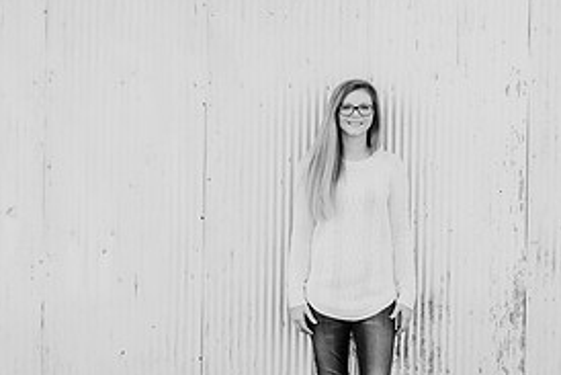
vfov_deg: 12.9
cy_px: 206
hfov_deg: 19.2
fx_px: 1653
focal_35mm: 106
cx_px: 362
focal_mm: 50
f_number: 2
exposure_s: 1/1250
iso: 100
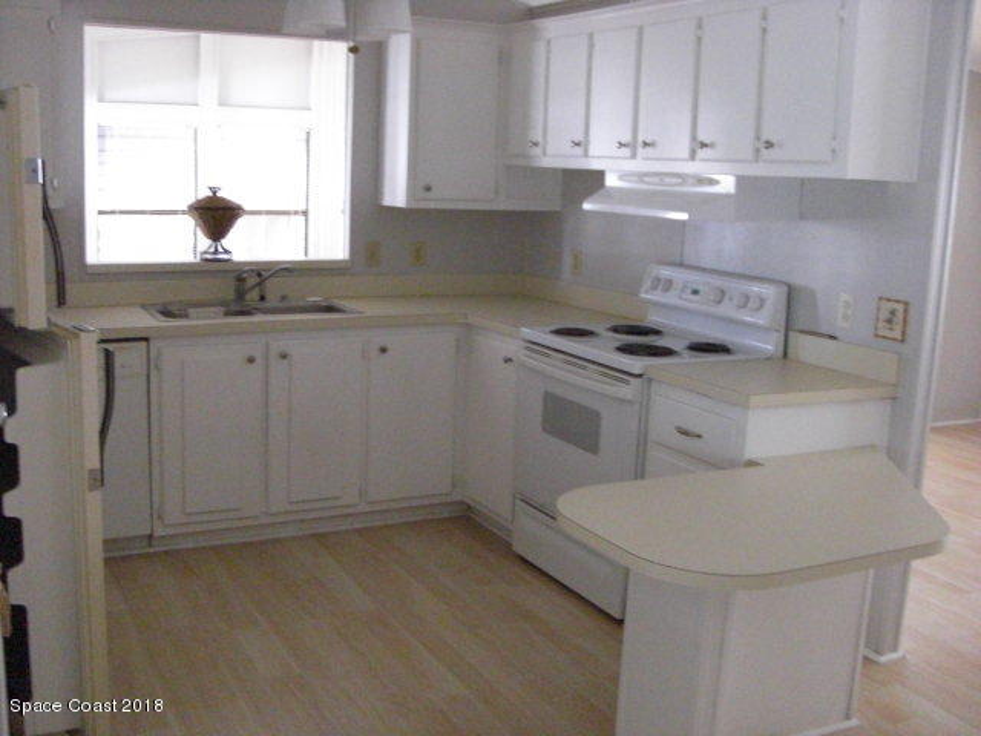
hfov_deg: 49.0
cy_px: 368
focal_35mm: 38
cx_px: 490
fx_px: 1077
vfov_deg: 37.7
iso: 800
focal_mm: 6.2
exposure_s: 1/60
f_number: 2.7
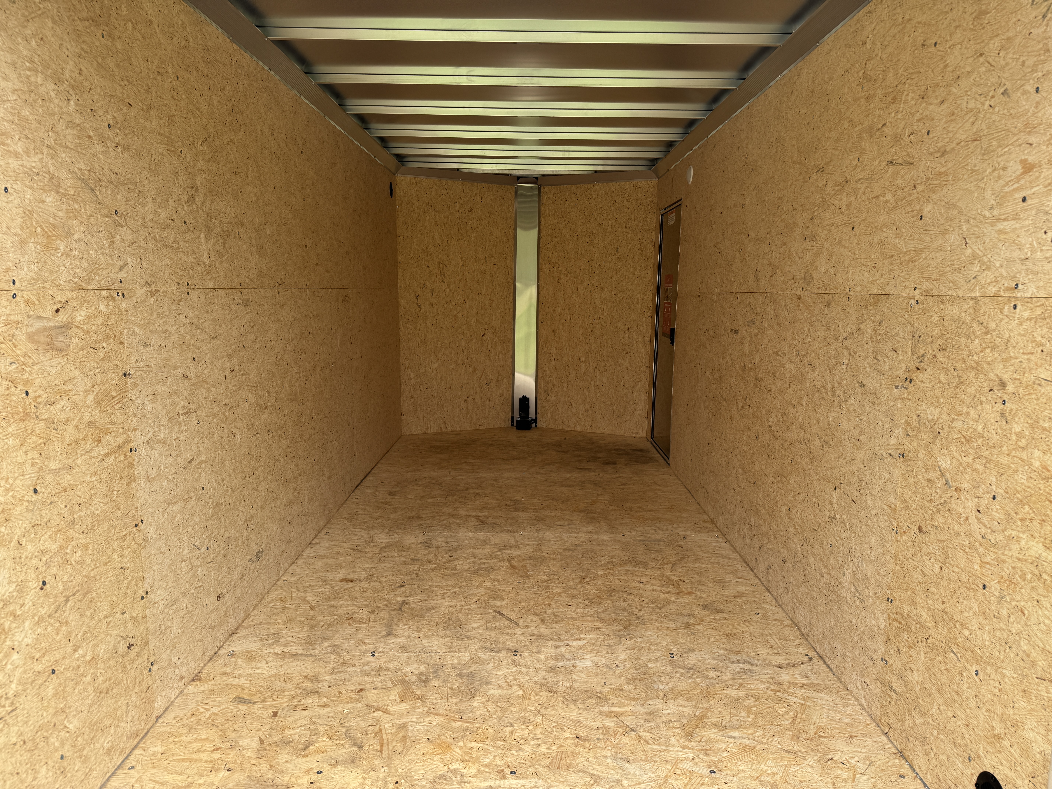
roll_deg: +0.3
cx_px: 526
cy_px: 394
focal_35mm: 24
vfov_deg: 56.8
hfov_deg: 71.6
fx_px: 729
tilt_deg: -8.4
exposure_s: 1/888
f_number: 1.78
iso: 80
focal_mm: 6.76
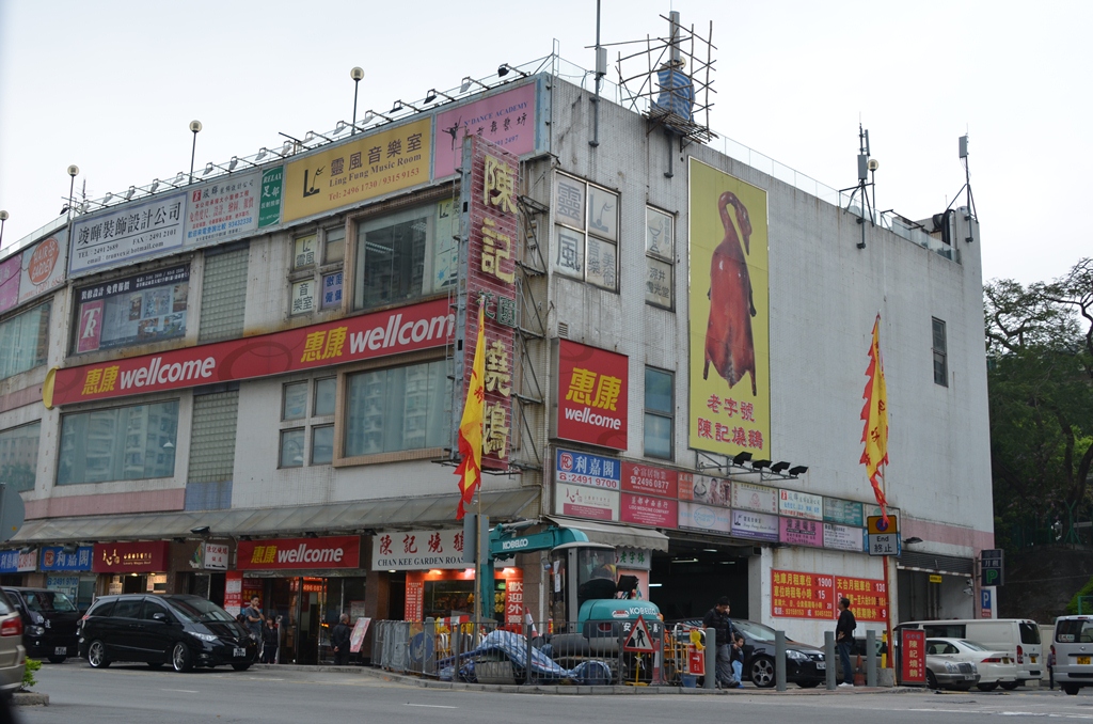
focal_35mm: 42
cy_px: 362
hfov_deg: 46.5
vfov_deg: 31.7
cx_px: 546
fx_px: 1272
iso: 200
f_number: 6.3
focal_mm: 28
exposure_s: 1/160
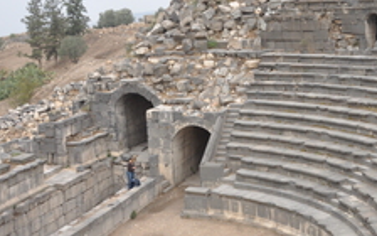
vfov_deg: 23.5
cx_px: 295
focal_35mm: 54
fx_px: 555
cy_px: 35
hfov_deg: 36.4
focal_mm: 18
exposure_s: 1/320
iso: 200
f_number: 8
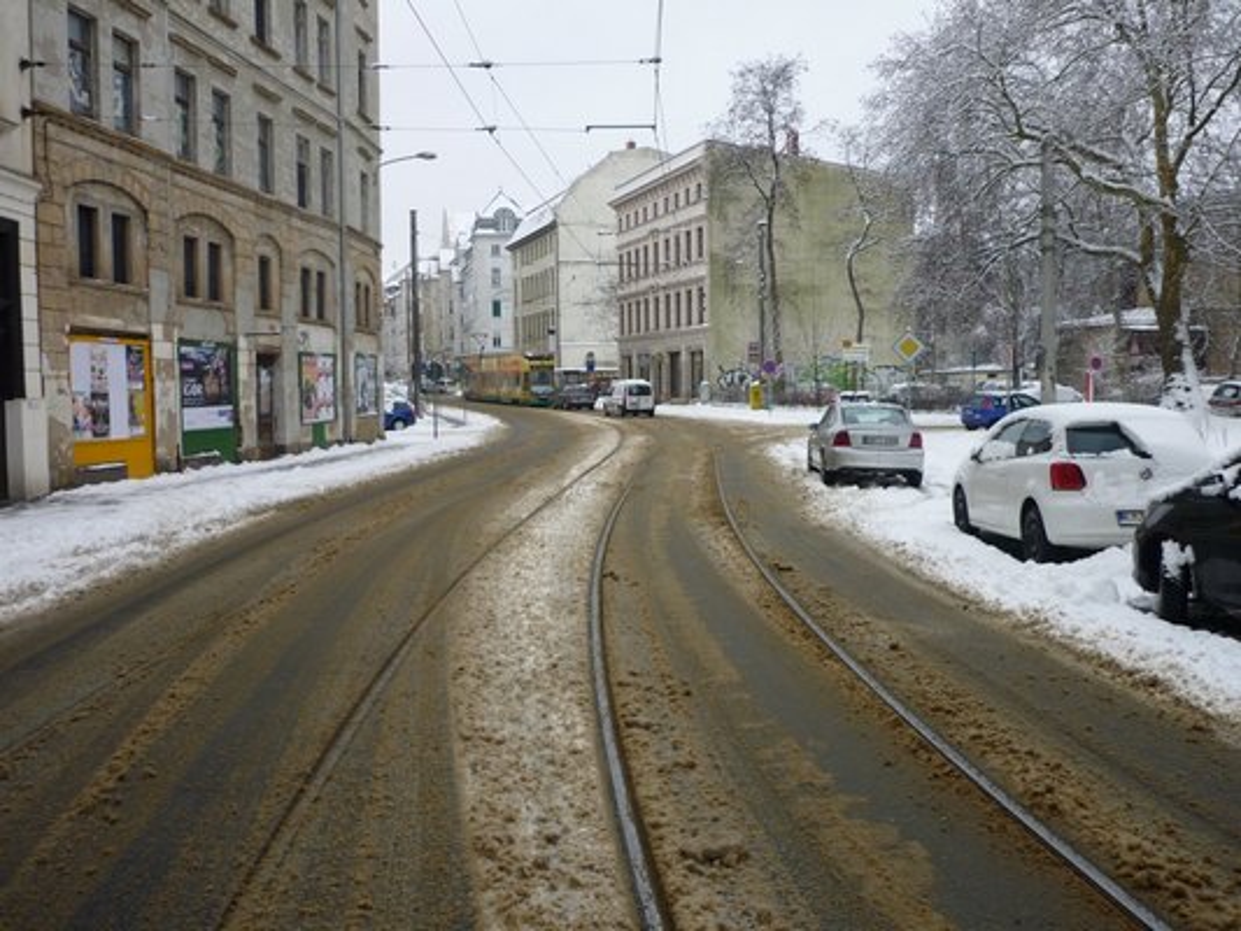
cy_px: 466
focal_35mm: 33
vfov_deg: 43.0
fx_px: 1183
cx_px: 620
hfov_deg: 55.3
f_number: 2.8
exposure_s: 1/320
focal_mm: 5.5
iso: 80
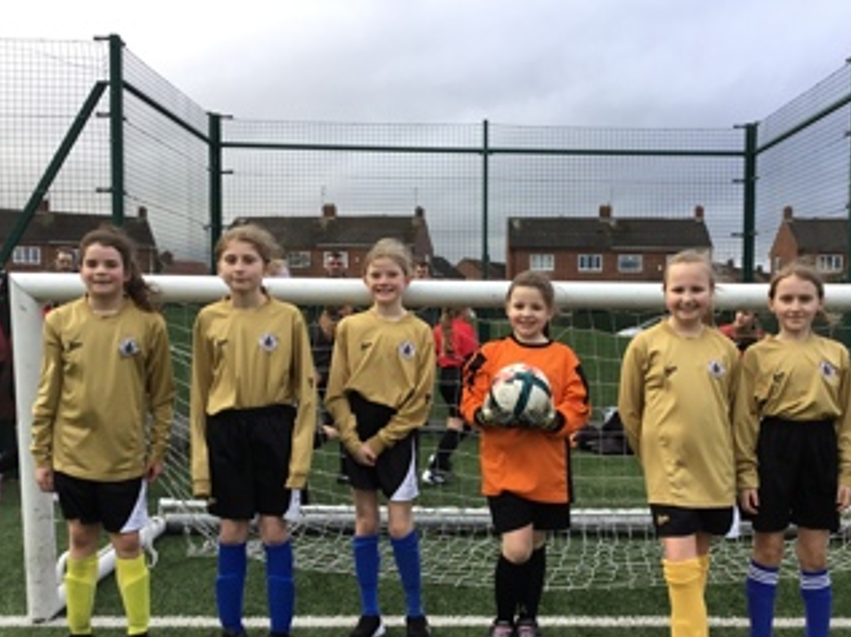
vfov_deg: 36.7
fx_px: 958
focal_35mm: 39
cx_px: 511
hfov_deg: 47.6
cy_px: 377
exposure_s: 1/116
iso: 25
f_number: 2.4
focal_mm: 3.3
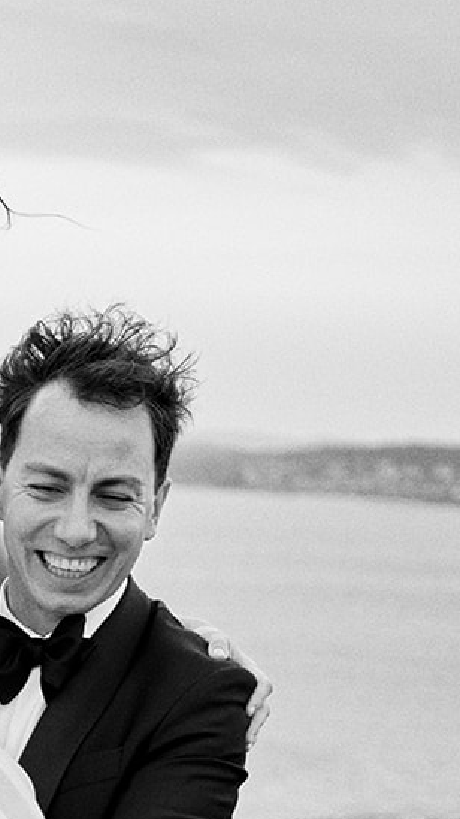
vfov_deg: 19.5
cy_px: 768
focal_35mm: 107
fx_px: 2322
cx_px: -153
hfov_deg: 11.0
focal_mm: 23
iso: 125
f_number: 1.4
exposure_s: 1/900
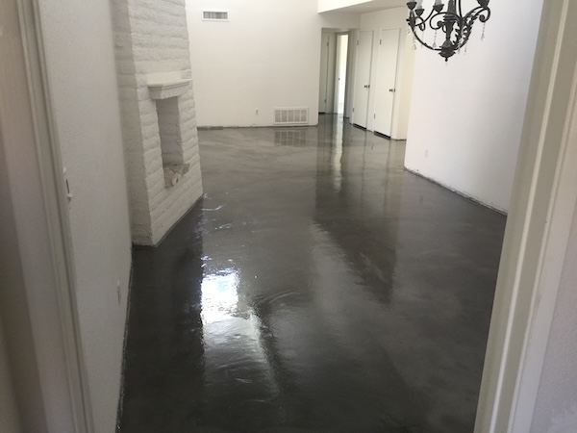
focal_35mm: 29
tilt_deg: -18.1
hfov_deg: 61.7
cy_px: 216
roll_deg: -1.1
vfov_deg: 48.2
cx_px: 288
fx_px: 483
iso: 50
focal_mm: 4.15
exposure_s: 1/30
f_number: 2.2
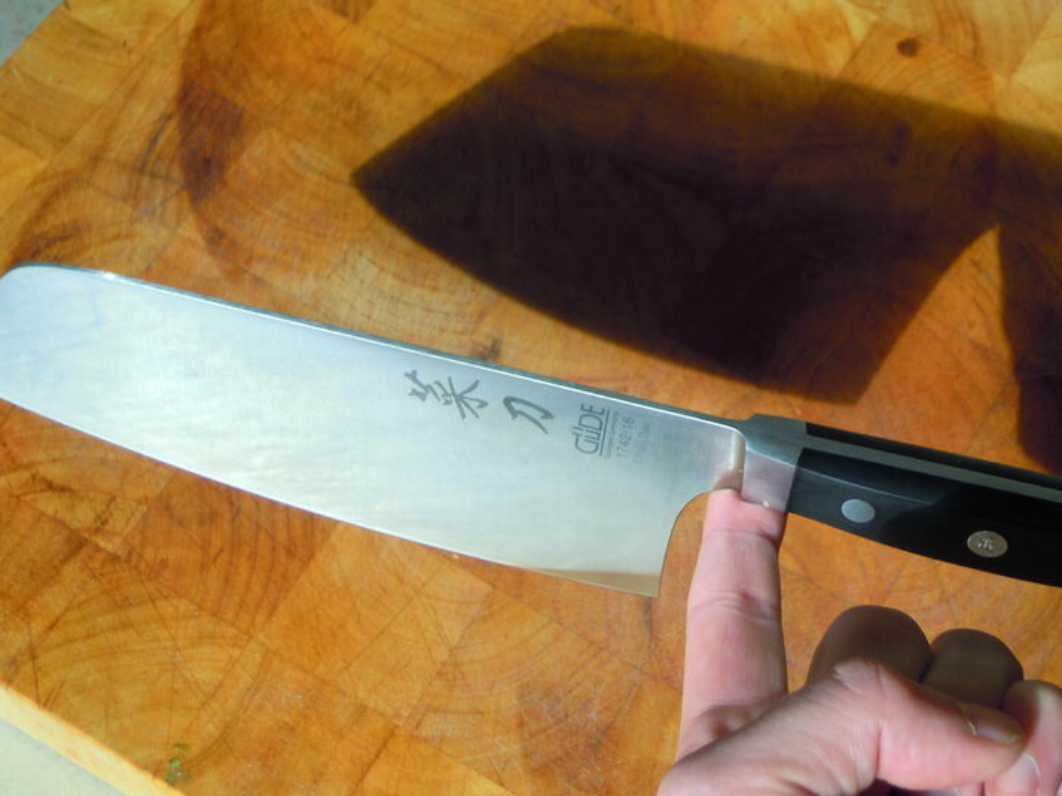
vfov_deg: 22.2
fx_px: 2024
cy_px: 372
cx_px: 662
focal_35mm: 66
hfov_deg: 29.3
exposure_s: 1/80
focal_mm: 8.3
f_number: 3.4
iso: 100
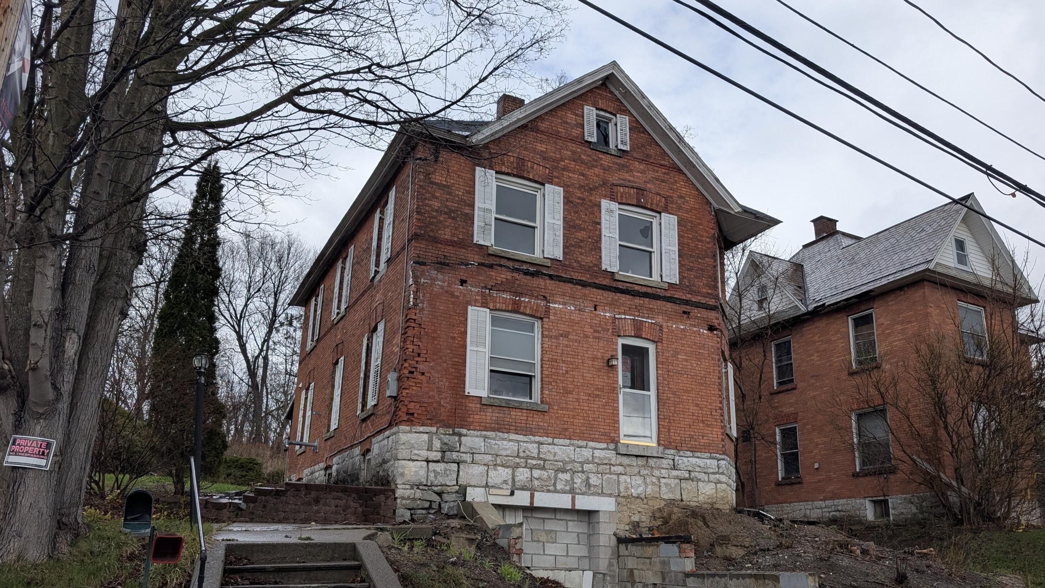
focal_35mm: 27
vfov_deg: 42.8
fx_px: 748
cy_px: 342
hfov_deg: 69.9
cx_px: 530
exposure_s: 1/1095
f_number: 1.68
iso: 22
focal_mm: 6.9
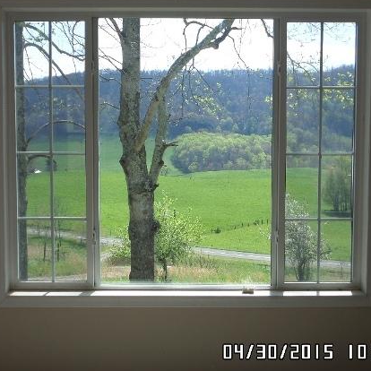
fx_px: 679
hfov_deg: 30.6
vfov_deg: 30.5
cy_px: 168
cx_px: 188
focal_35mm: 56
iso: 100
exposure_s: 1/350
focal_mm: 6.8
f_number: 3.6
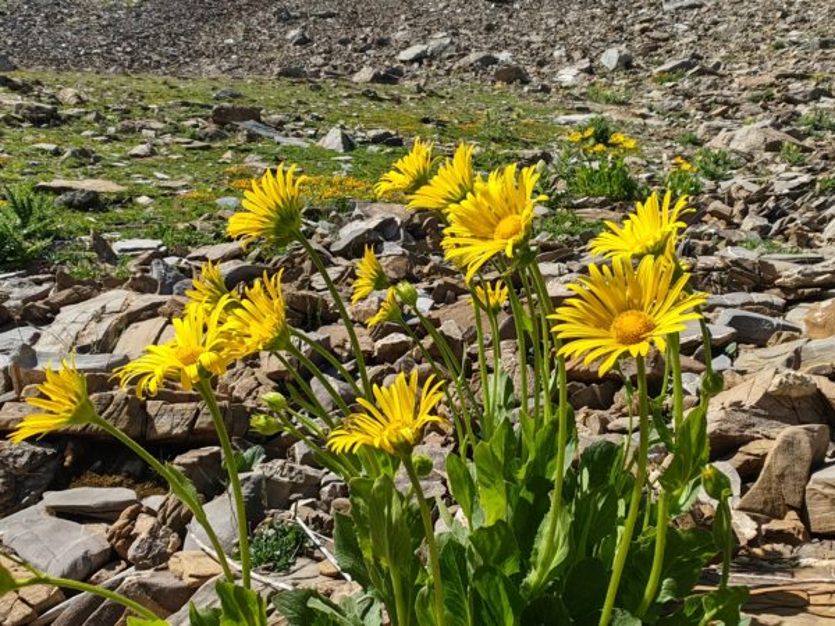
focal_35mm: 27
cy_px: 313
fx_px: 651
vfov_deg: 51.4
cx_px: 418
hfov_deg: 65.3
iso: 50
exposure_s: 1/710
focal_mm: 1.82
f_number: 2
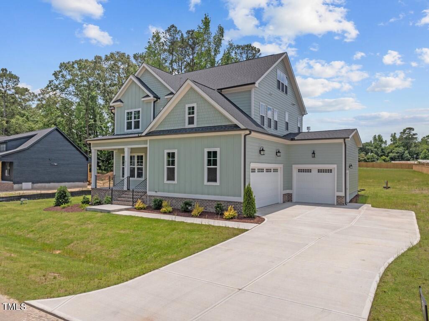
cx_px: 214
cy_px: 160
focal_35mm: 24
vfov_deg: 56.8
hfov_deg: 71.6
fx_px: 297
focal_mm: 12.29
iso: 100
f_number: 2.8
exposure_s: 1/2500
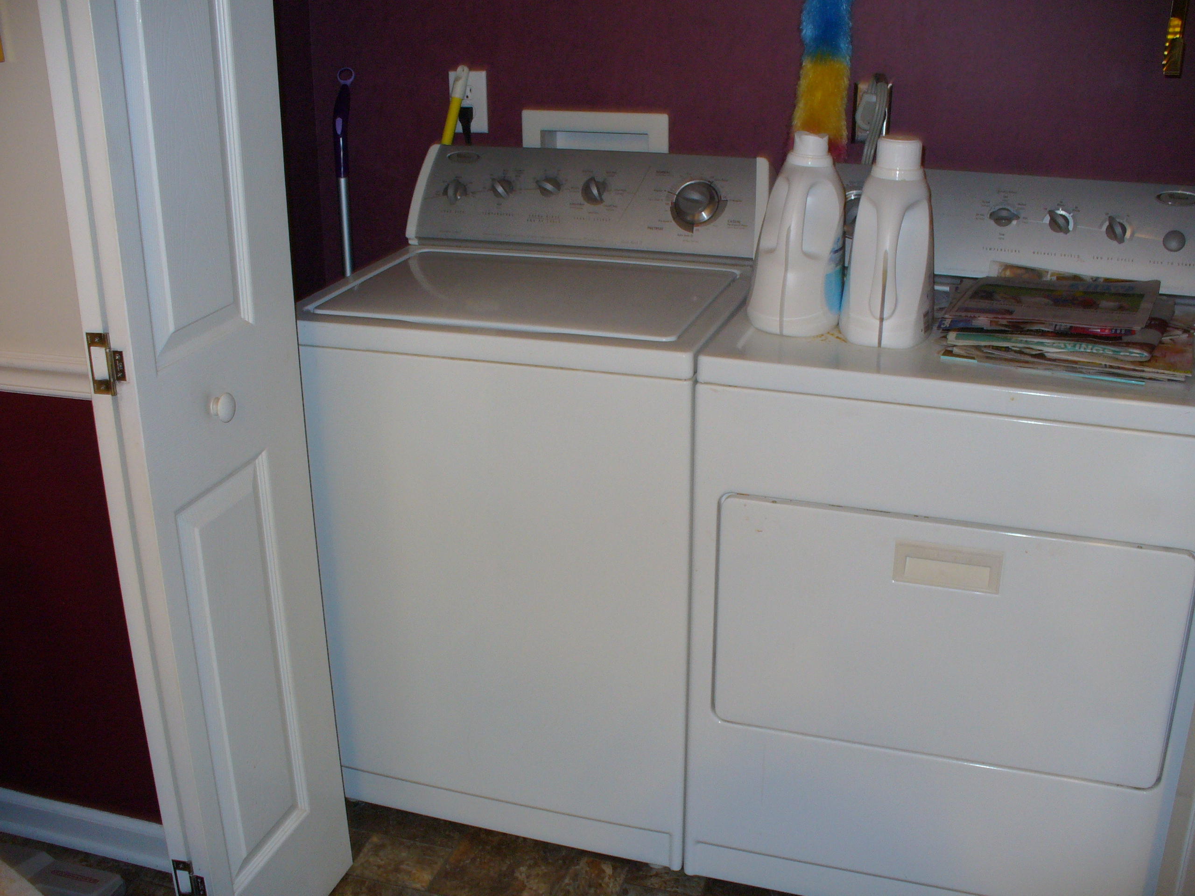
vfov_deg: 38.7
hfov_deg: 50.1
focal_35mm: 37
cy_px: 448
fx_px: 1277
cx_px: 598
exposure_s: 1/8
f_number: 2.8
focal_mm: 6.1
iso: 100
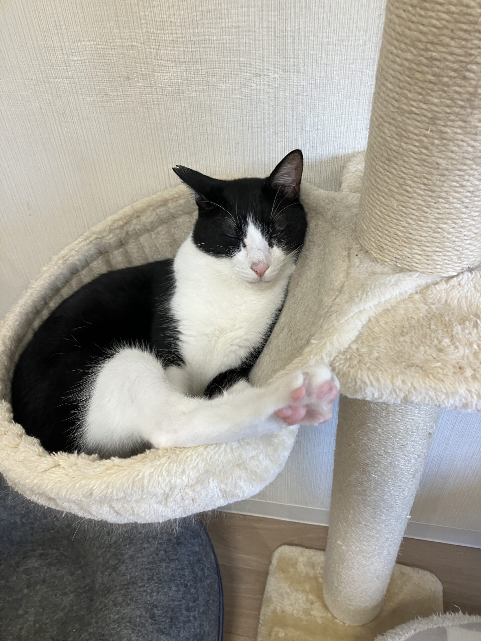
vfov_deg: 63.4
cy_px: 320
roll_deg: +2.9
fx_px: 519
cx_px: 240
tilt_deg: -42.4
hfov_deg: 49.7
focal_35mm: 28
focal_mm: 3.99
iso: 80
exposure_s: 1/65
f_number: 1.8
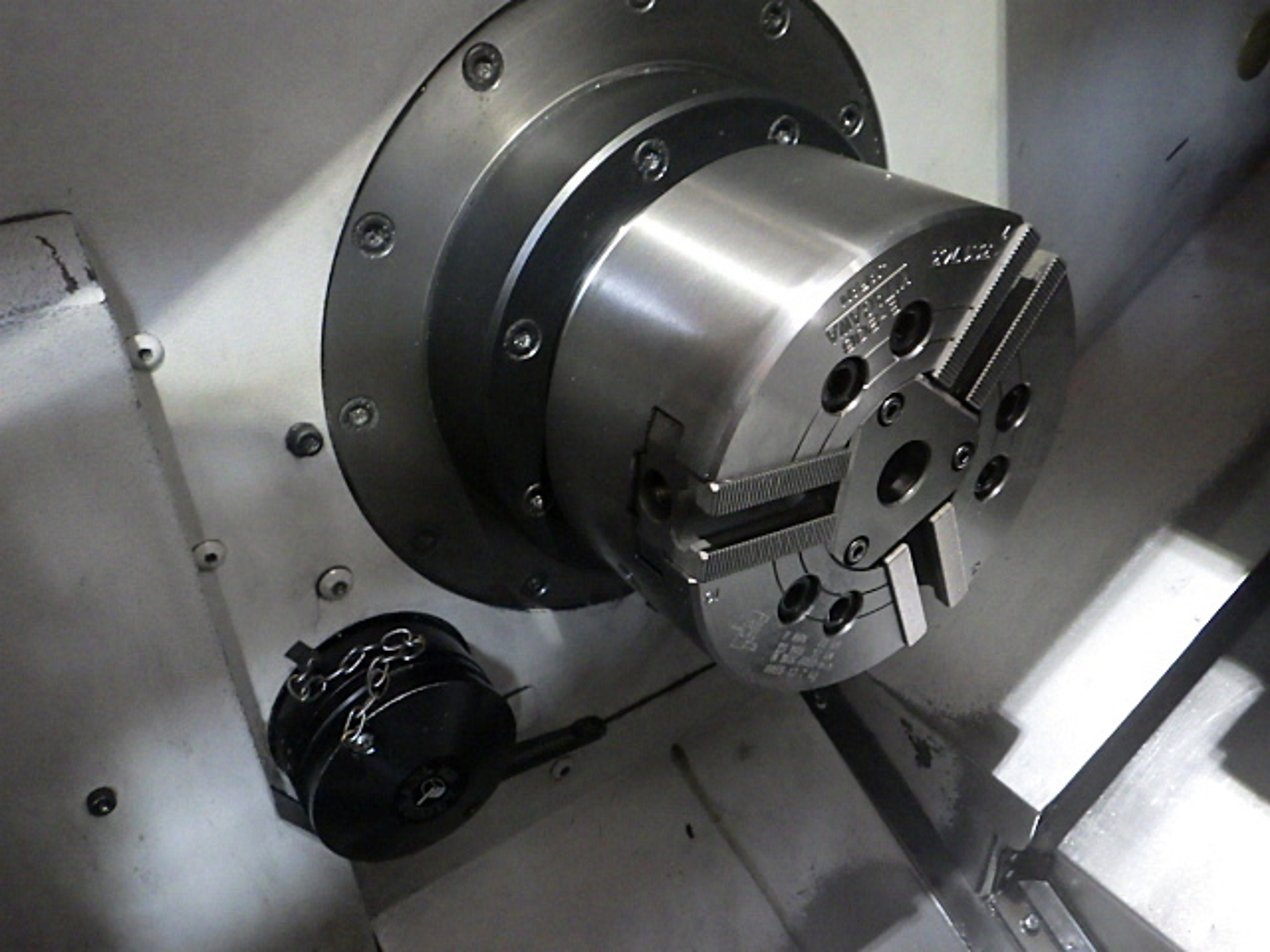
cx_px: 635
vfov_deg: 49.7
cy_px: 476
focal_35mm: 28
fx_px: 1027
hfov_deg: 63.4
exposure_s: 1/15
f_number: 3.5
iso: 1600
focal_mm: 5
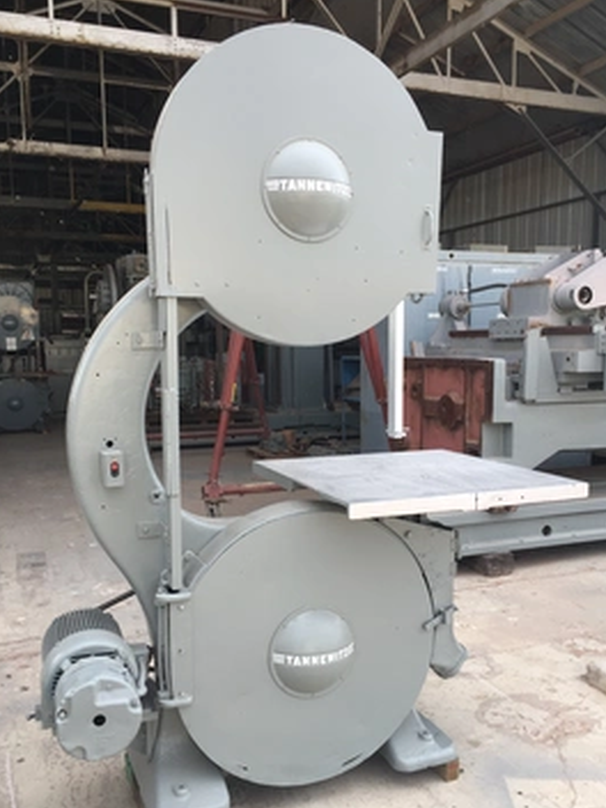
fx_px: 770
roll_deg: +0.6
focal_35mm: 33
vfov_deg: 55.3
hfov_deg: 42.9
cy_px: 443
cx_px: 314
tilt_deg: -8.1
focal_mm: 4.15
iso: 32
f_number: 2.2
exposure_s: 1/60
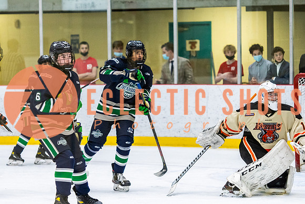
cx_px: 136
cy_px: 95
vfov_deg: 6.7
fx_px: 1726
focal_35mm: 204
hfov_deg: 10.1
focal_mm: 120
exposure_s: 1/640
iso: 2200
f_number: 2.8
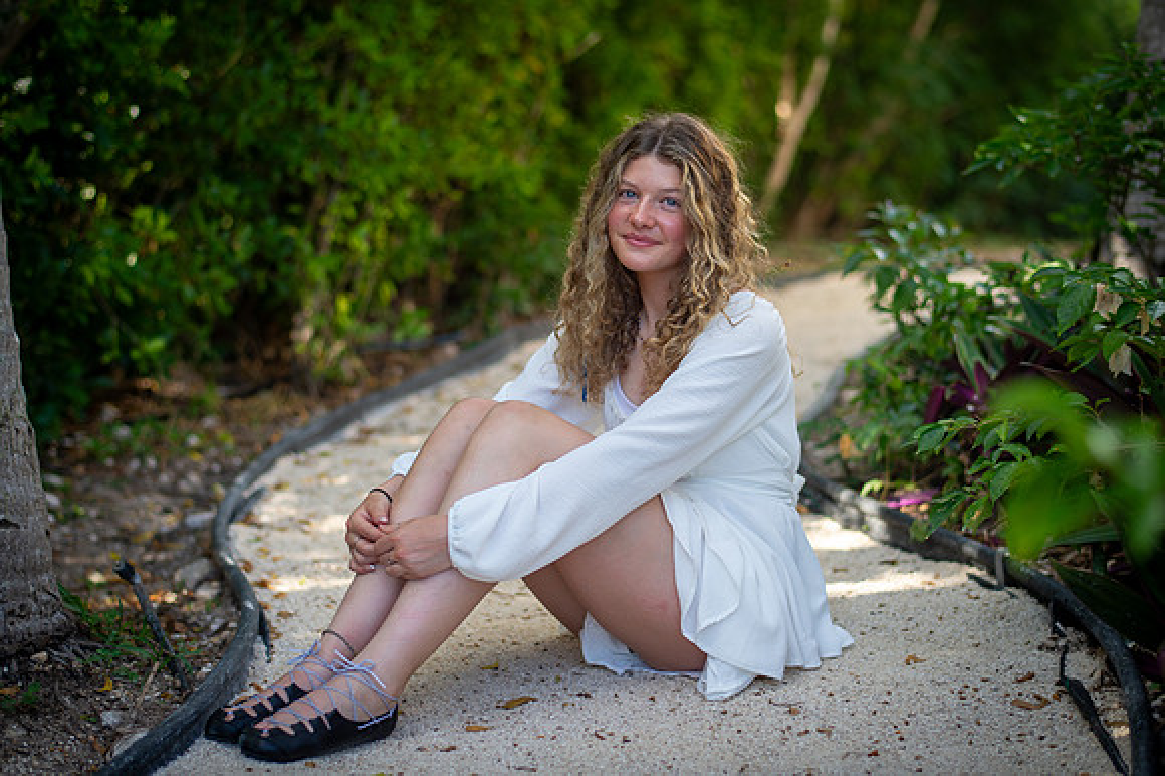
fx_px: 1876
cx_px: 582
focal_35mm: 58
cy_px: 388
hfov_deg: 34.5
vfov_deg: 23.4
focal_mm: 58
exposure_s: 1/640
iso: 400
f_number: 2.2
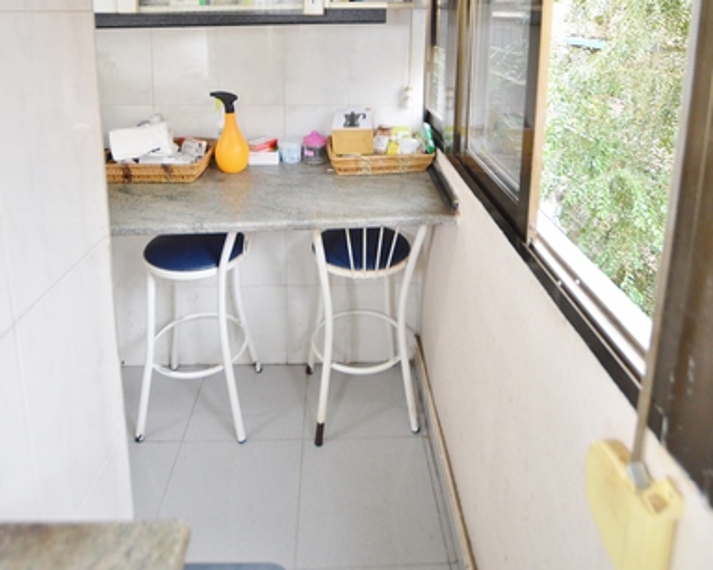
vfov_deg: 56.6
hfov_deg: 75.1
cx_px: 357
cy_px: 84
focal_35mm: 22
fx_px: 464
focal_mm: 10
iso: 800
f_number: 3.5
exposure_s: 1/60
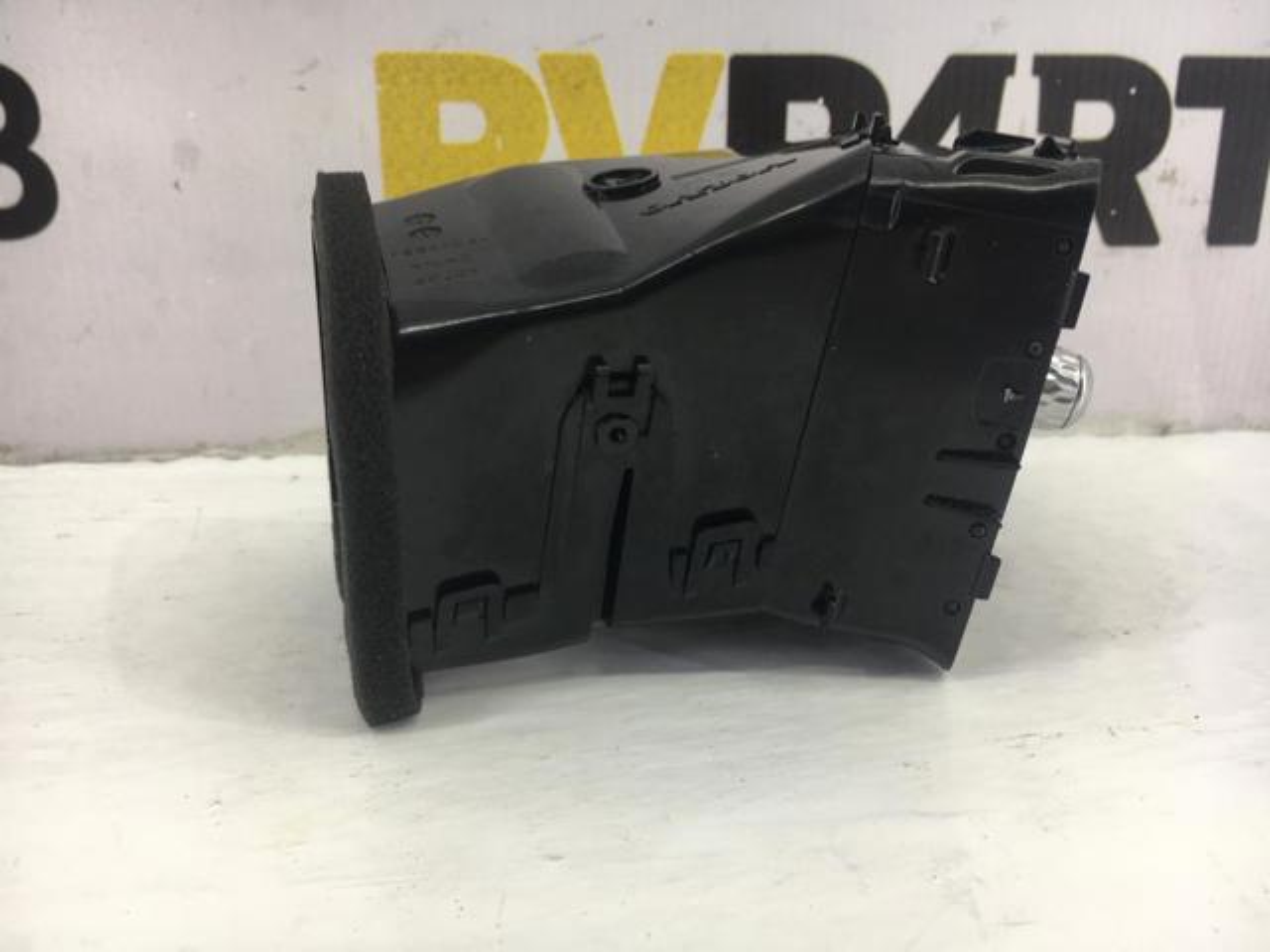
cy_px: 476
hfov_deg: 61.7
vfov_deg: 48.2
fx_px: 1064
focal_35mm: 29
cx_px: 635
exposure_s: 1/50
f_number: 2.2
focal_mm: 4.15
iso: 32
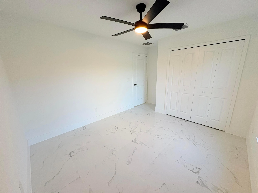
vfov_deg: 85.7
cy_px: 96
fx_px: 104
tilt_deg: -12.3
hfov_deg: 102.1
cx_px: 129
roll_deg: +1.7
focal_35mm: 14
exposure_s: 1/125
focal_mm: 2.22
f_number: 2.2
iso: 80
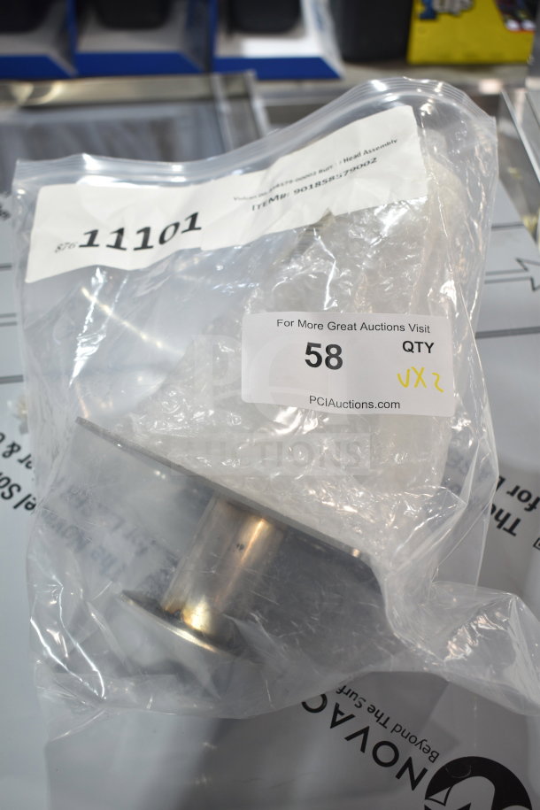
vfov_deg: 49.6
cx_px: 270
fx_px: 877
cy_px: 405
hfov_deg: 34.2
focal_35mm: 39
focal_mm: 26
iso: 250
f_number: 4
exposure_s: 1/40
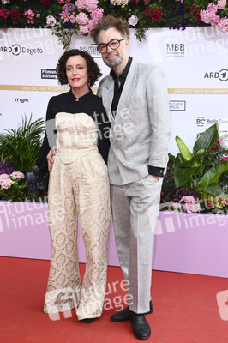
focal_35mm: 58
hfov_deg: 23.3
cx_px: 114
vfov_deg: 34.5
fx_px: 552
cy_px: 172
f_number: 6.3
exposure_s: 1/250
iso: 640
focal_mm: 58
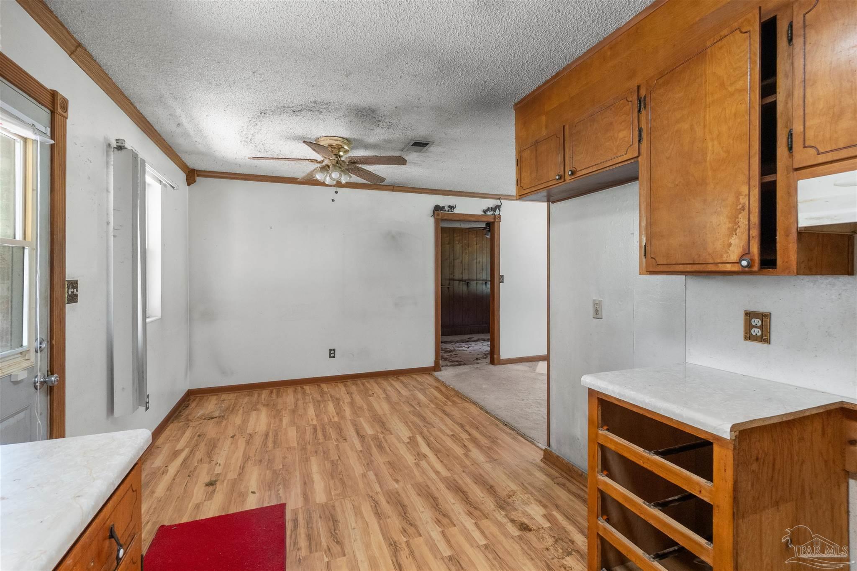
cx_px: 428
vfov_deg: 77.3
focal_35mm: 15
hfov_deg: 100.4
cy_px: 286
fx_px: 357
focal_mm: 10
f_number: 9
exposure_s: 1/6
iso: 800
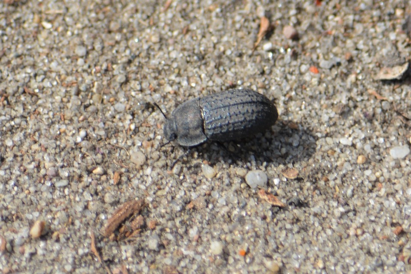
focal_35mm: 450
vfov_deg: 3.1
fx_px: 5139
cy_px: 137
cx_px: 206
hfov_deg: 4.6
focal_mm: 300
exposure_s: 1/200
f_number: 8
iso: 100
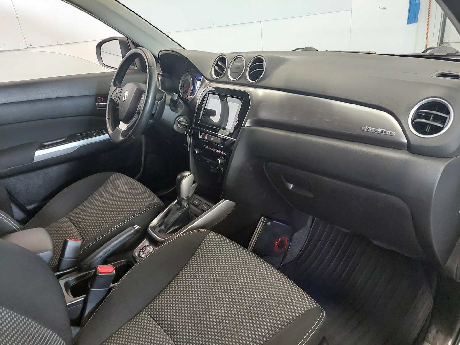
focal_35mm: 25
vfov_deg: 54.9
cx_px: 230
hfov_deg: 69.4
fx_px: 332
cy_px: 172
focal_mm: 5.23
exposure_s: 1/25
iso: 640
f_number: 1.8
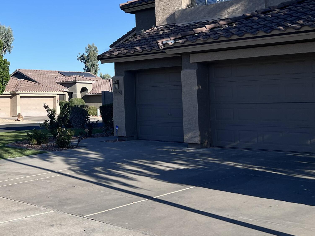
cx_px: 49
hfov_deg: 35.3
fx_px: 473
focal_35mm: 52
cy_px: 64
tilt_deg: +4.6
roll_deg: +1.0
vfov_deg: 27.7
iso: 50
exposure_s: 1/4115
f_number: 1.5
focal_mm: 5.7
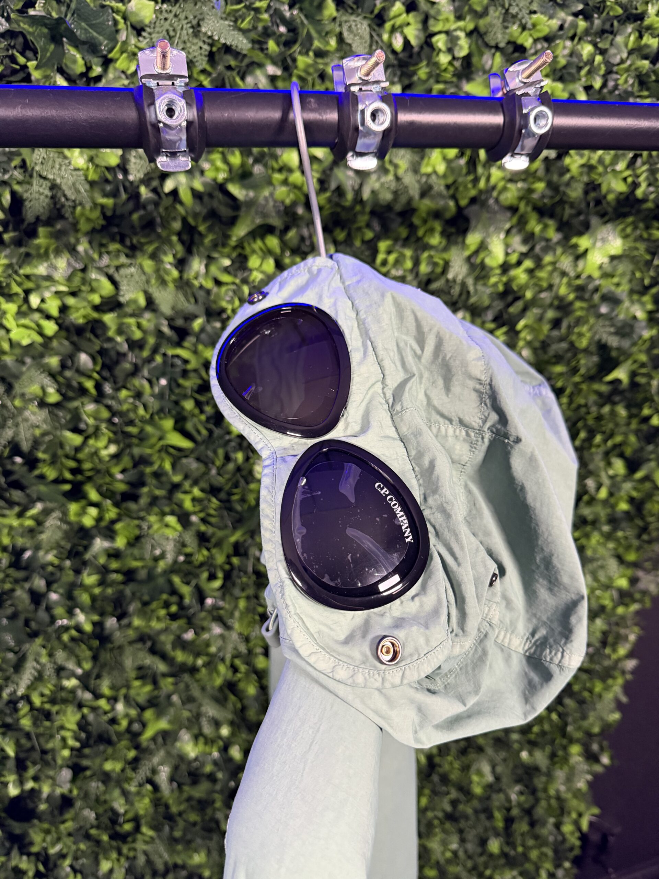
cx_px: 330
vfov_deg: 71.6
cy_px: 440
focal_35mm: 24
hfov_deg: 56.8
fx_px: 609
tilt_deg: -25.1
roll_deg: -1.6
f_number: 1.78
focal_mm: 6.76
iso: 800
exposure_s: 1/42
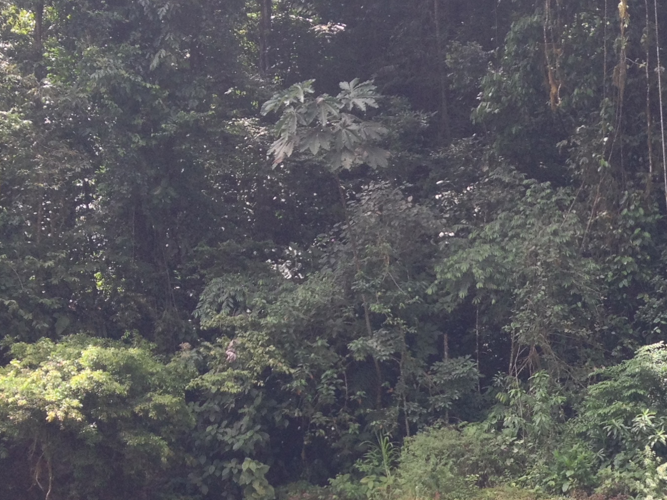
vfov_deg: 17.0
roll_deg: +0.6
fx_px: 1638
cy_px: 487
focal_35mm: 85
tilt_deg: +0.0
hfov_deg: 22.3
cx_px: 634
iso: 50
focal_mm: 4.28
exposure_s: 1/247
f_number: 2.4
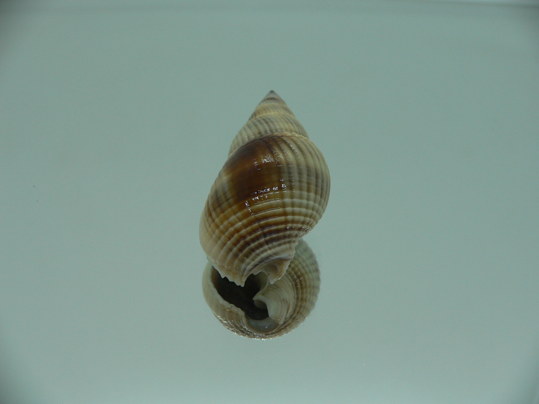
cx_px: 270
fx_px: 545
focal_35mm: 35
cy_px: 202
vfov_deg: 40.7
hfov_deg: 52.6
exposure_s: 1/60
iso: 80
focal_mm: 4.6
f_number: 2.8
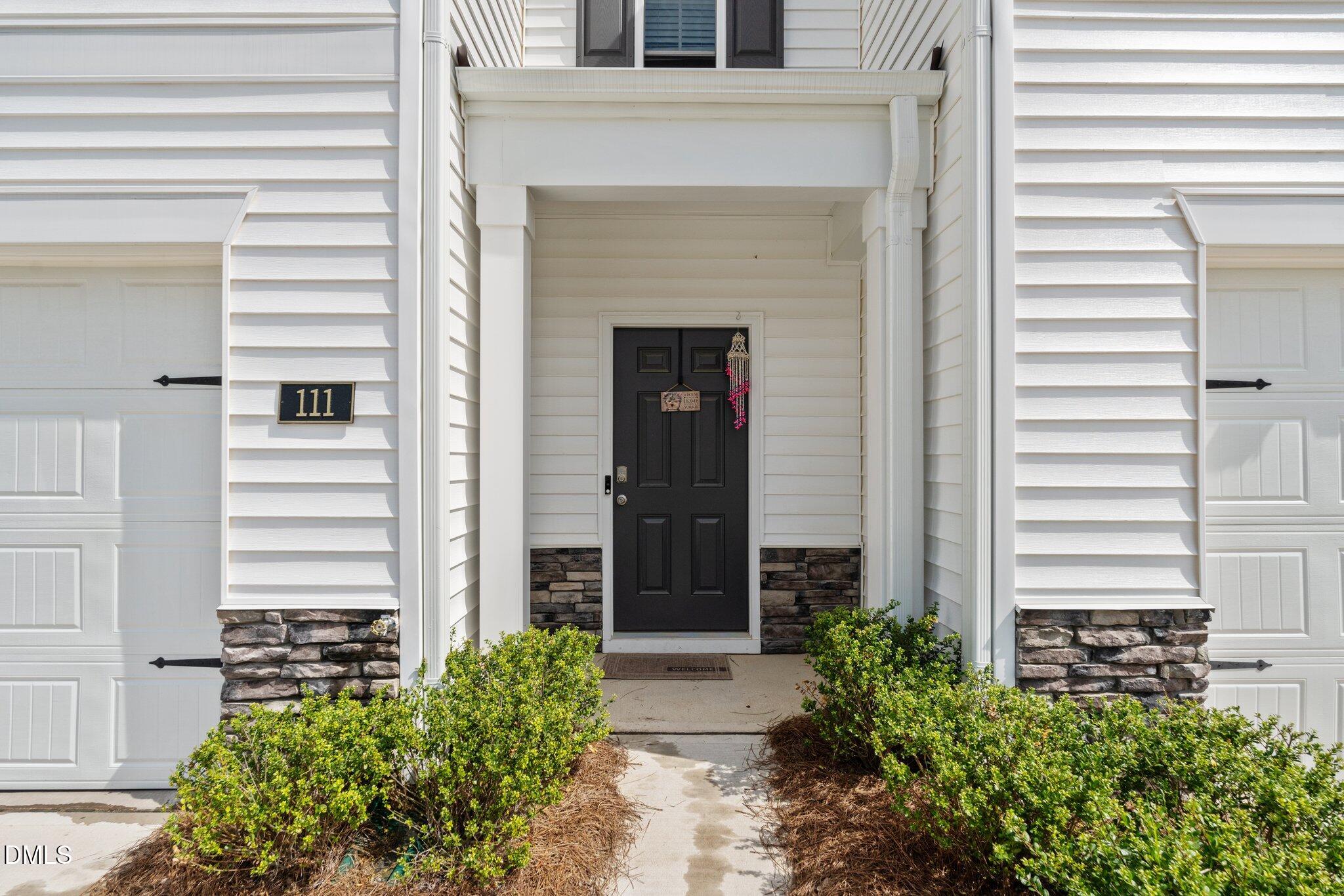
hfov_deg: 88.4
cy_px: 448
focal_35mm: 18
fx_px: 691
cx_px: 672
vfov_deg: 66.0
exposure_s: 1/1250
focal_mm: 18.5
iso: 400
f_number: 8
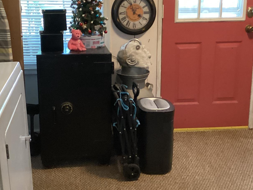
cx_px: 114
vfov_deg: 28.0
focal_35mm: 52
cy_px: 87
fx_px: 380
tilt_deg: -14.6
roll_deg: -1.6
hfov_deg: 36.8
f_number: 2.4
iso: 400
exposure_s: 1/40
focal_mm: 3.3
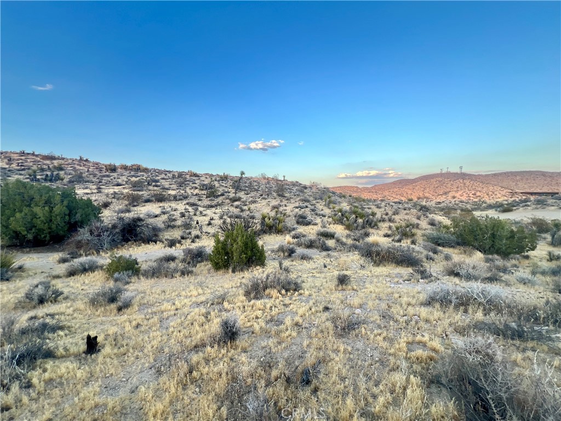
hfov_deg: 106.2
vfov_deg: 89.9
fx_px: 211
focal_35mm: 13
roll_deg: +1.1
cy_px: 210
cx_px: 280
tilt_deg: -4.5
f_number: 1.8
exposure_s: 1/178
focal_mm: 1.57
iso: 32
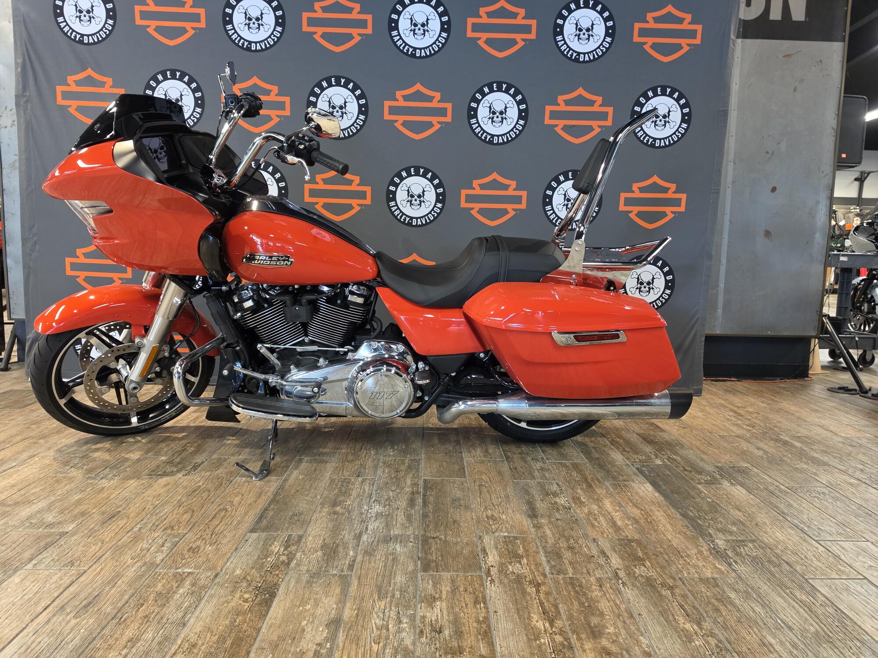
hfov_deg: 73.9
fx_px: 583
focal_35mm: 23
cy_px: 329
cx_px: 439
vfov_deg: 58.9
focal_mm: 6.5
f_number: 1.4
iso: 500
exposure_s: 1/120
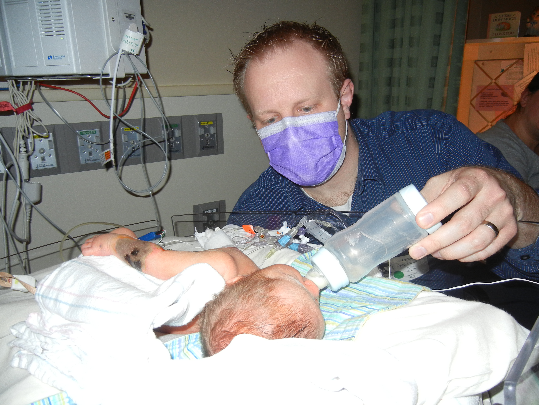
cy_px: 202
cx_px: 270
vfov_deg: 46.8
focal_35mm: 30
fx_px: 467
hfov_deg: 60.0
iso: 200
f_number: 3.5
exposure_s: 1/30
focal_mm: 5.4
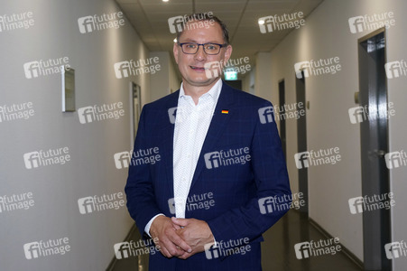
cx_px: 204
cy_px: 136
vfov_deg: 33.4
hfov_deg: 48.5
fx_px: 452
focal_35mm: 40
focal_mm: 40
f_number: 5
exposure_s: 1/60
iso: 2000
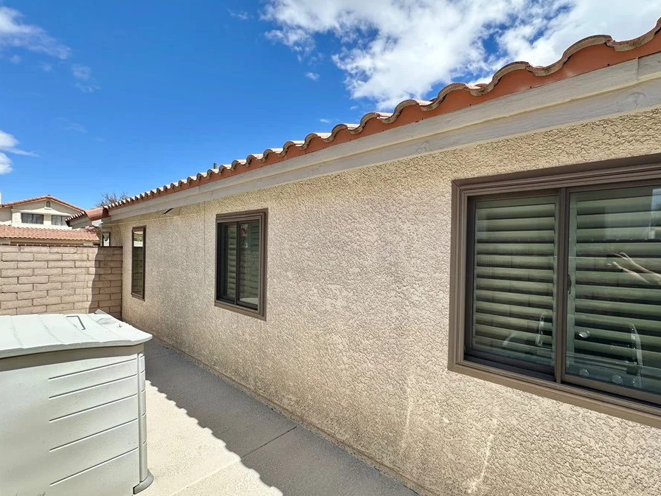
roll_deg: -1.5
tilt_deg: -0.1
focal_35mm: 16
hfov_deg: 94.0
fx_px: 306
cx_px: 373
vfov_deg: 78.1
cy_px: 254
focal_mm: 2.22
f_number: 2.2
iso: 50
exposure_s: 1/1171
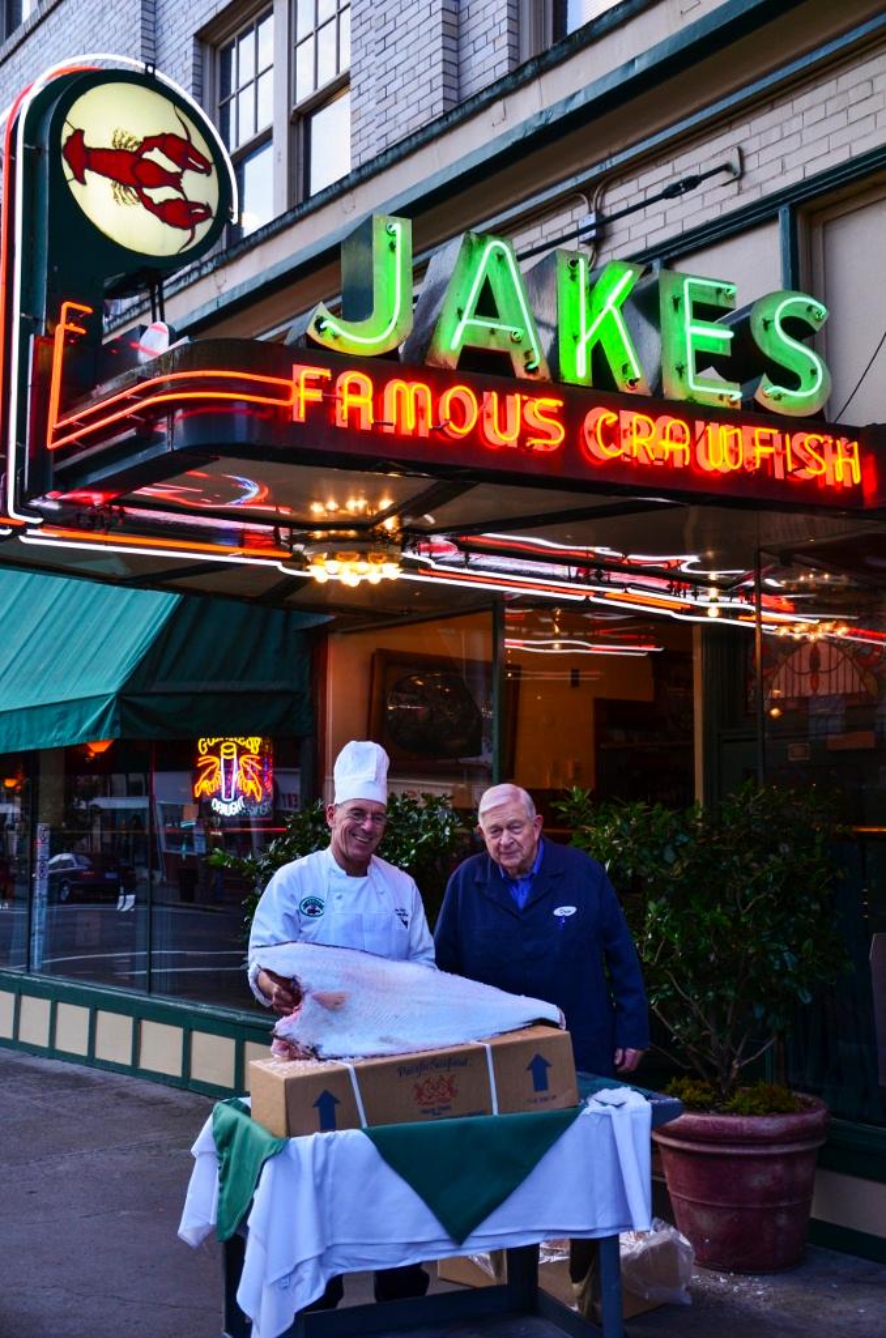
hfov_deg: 31.7
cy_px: 669
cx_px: 443
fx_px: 1558
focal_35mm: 42
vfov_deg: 46.5
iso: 400
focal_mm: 28
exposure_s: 1/60
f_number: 4
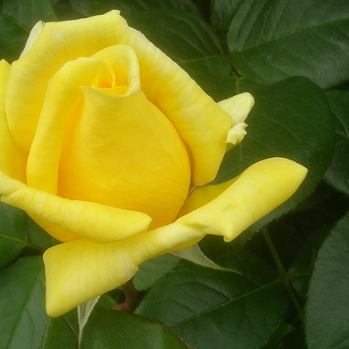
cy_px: 185
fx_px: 627
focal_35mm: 55
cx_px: 148
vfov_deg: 31.1
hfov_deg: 31.0
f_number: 4.9
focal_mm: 5.8
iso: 50
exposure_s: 1/87.3
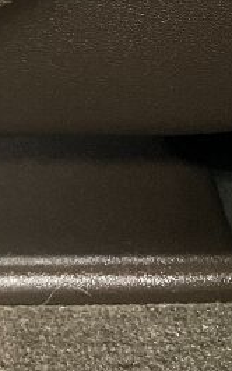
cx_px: -418
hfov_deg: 9.9
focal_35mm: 106
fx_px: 1074
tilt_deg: -22.5
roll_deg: -0.5
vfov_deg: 19.0
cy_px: -14
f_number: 1.5
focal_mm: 5.7
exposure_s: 1/40
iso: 500
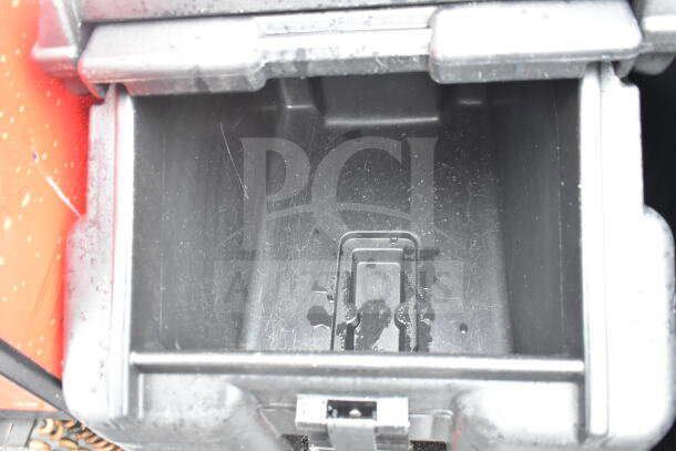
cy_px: 226
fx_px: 592
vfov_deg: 41.7
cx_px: 338
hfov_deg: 59.5
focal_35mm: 32
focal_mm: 21
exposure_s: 1/60
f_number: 3.8
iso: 1600
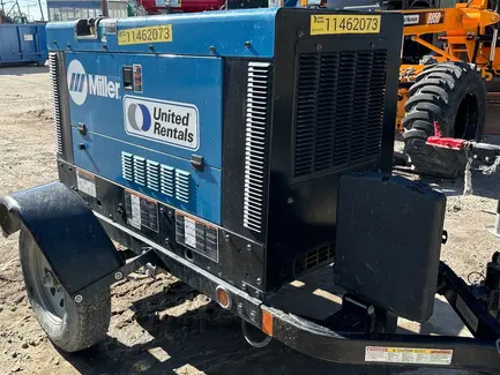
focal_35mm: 33
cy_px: 182
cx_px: 230
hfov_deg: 55.3
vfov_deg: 43.0
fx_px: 477
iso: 50
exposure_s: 1/1233
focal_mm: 5.96
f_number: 1.6
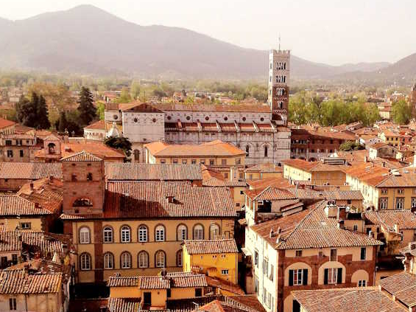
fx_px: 745
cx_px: 284
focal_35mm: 62
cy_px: 226
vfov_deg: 23.4
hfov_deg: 30.9
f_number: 2.4
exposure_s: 1/2304
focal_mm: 4.28
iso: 50
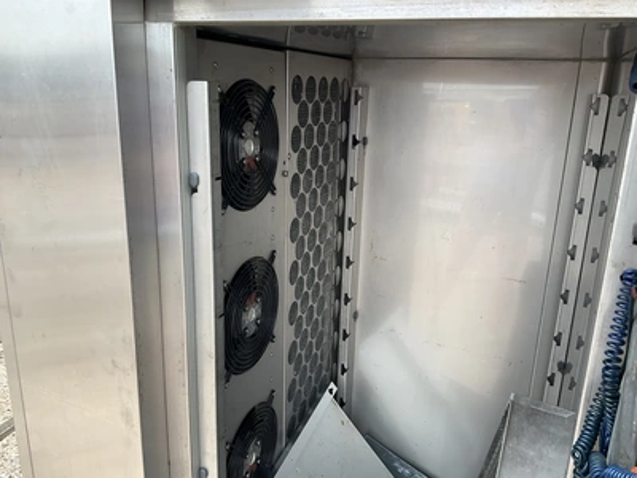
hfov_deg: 61.7
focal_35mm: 29
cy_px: 239
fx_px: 534
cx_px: 318
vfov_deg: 48.2
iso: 20
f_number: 1.8
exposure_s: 1/197
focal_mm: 3
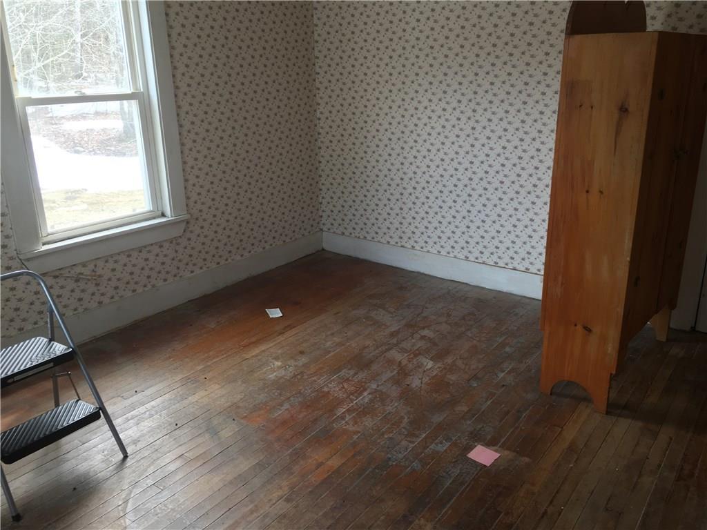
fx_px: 592
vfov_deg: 48.2
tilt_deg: -20.7
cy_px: 265
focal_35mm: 29
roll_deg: +2.5
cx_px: 354
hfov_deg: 61.7
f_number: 2.2
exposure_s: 1/40
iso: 32
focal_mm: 4.15
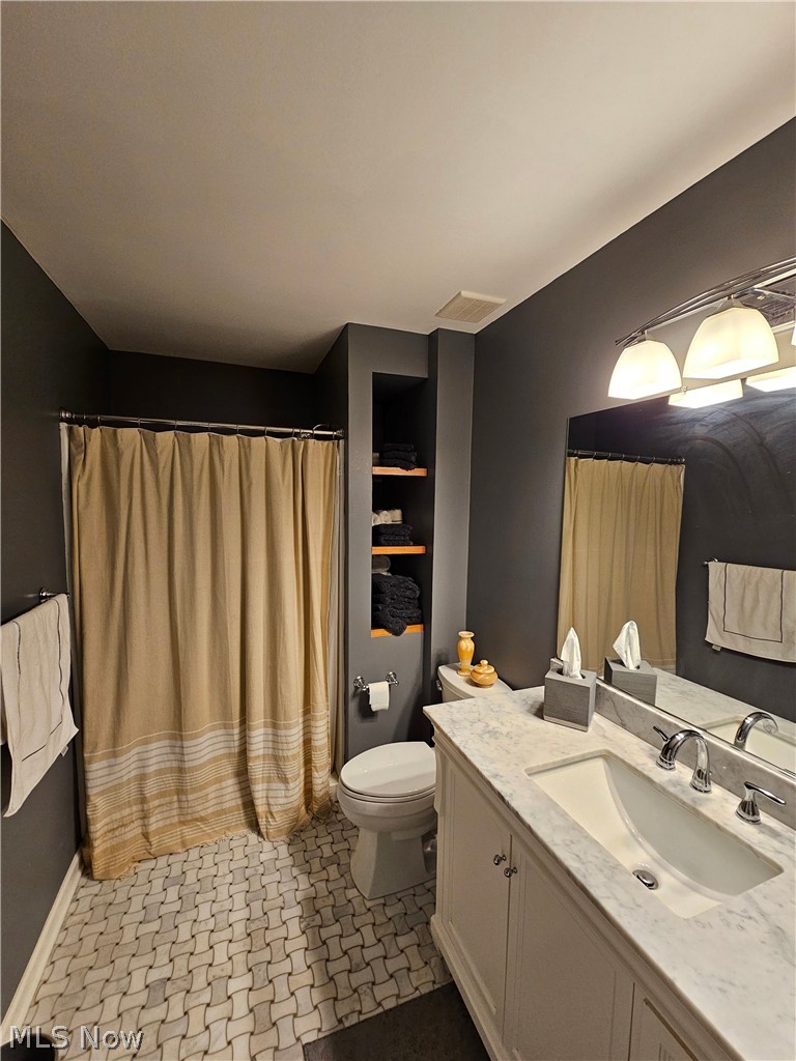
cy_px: 530
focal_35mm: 13
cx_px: 398
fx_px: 399
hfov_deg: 89.9
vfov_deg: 106.2
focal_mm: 2.2
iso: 160
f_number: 2.2
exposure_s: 1/60
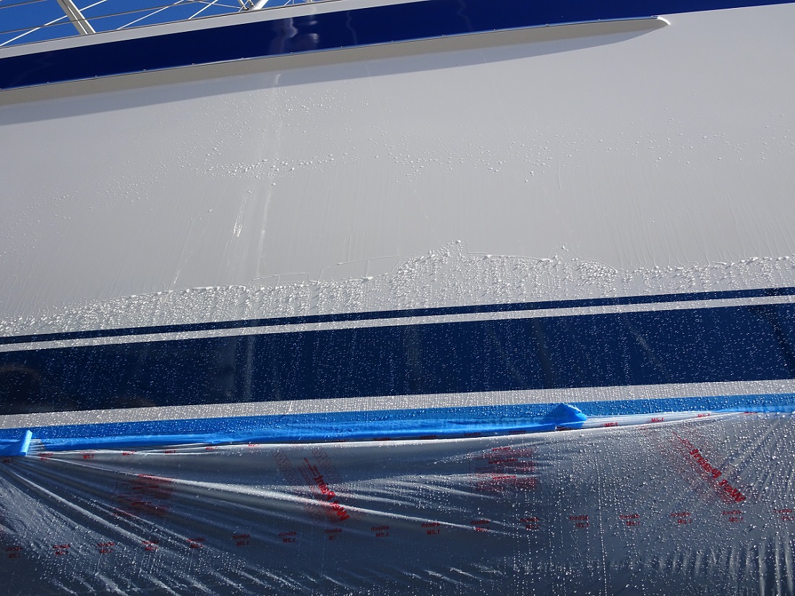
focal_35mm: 33
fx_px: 758
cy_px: 298
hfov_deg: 55.4
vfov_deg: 42.9
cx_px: 398
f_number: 4
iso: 80
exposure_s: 1/500
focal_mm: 5.61
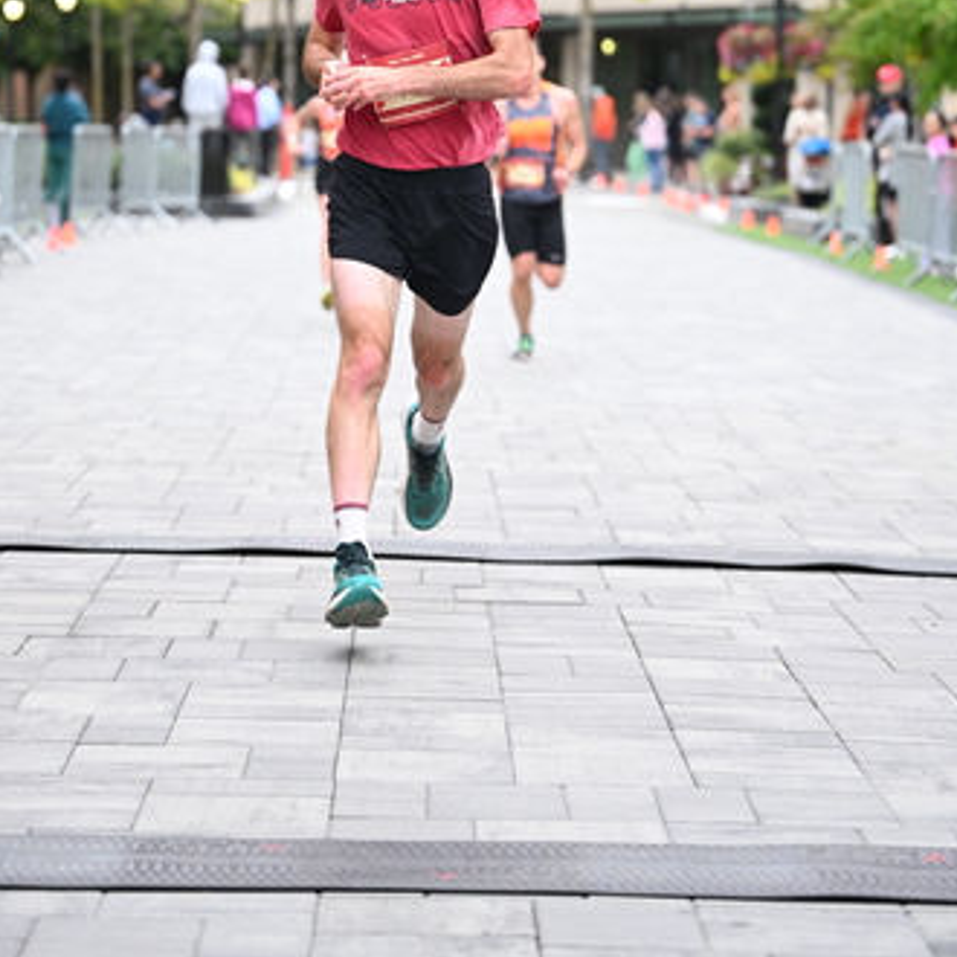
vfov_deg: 14.6
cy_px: 180
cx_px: 457
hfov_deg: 14.7
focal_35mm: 119
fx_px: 3722
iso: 1600
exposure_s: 1/800
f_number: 2.8
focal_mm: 84
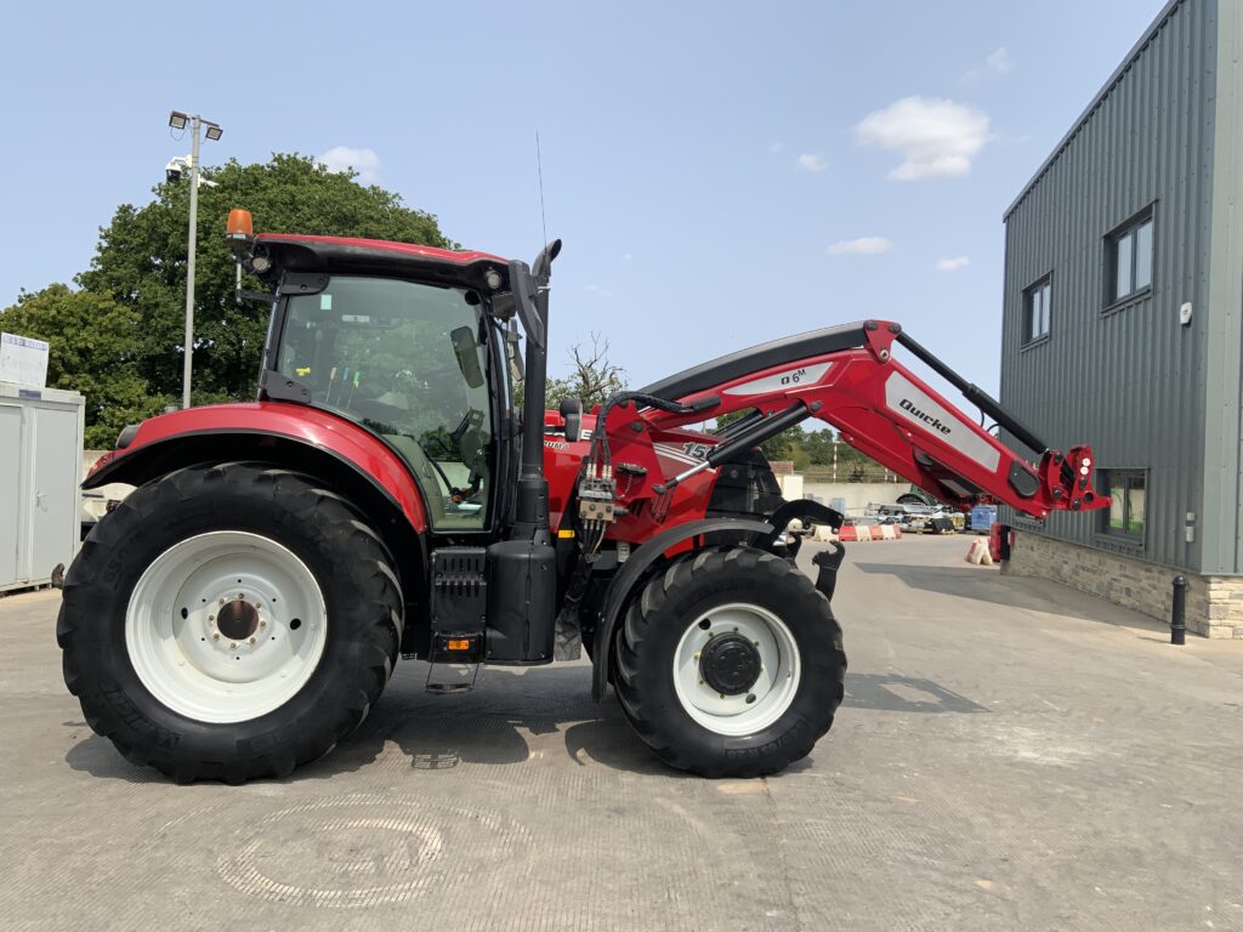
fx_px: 1041
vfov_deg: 48.2
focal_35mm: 29
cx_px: 622
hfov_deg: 61.7
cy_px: 466
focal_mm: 3
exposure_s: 1/1984
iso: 16
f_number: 1.8
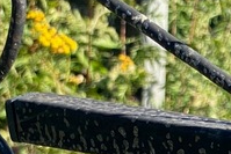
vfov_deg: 6.1
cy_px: 338
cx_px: 398
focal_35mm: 217
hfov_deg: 9.1
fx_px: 1393
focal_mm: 6
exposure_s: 1/489
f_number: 2
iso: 20
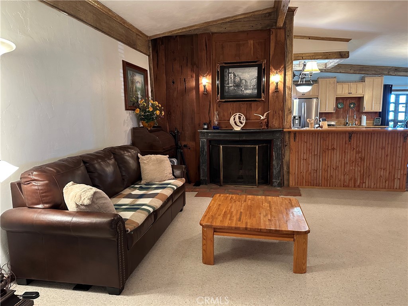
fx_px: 283
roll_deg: +0.6
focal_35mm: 24
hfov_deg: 71.6
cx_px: 204
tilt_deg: -7.6
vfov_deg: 56.8
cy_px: 153
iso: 500
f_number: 1.78
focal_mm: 6.86
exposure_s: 1/60
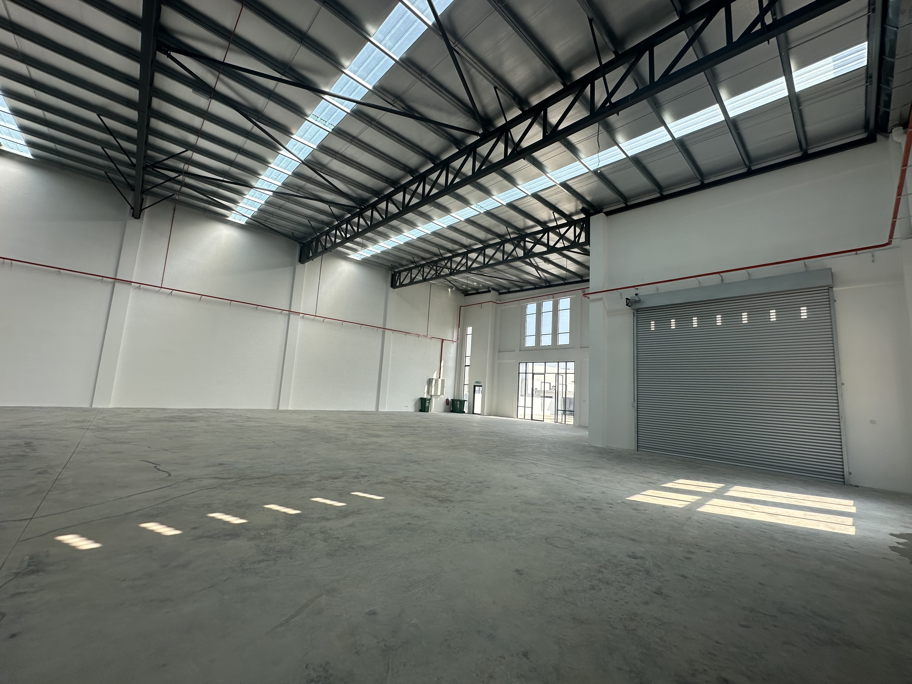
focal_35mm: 14
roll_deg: -3.9
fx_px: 369
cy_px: 342
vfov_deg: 85.7
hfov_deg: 102.1
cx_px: 456
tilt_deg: +8.2
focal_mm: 2.22
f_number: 2.2
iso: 40
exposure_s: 1/400
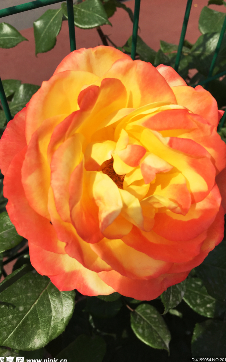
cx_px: 130
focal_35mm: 32
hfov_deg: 39.3
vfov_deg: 59.7
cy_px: 179
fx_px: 315
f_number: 2.2
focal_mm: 4.15
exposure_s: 1/2825
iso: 32
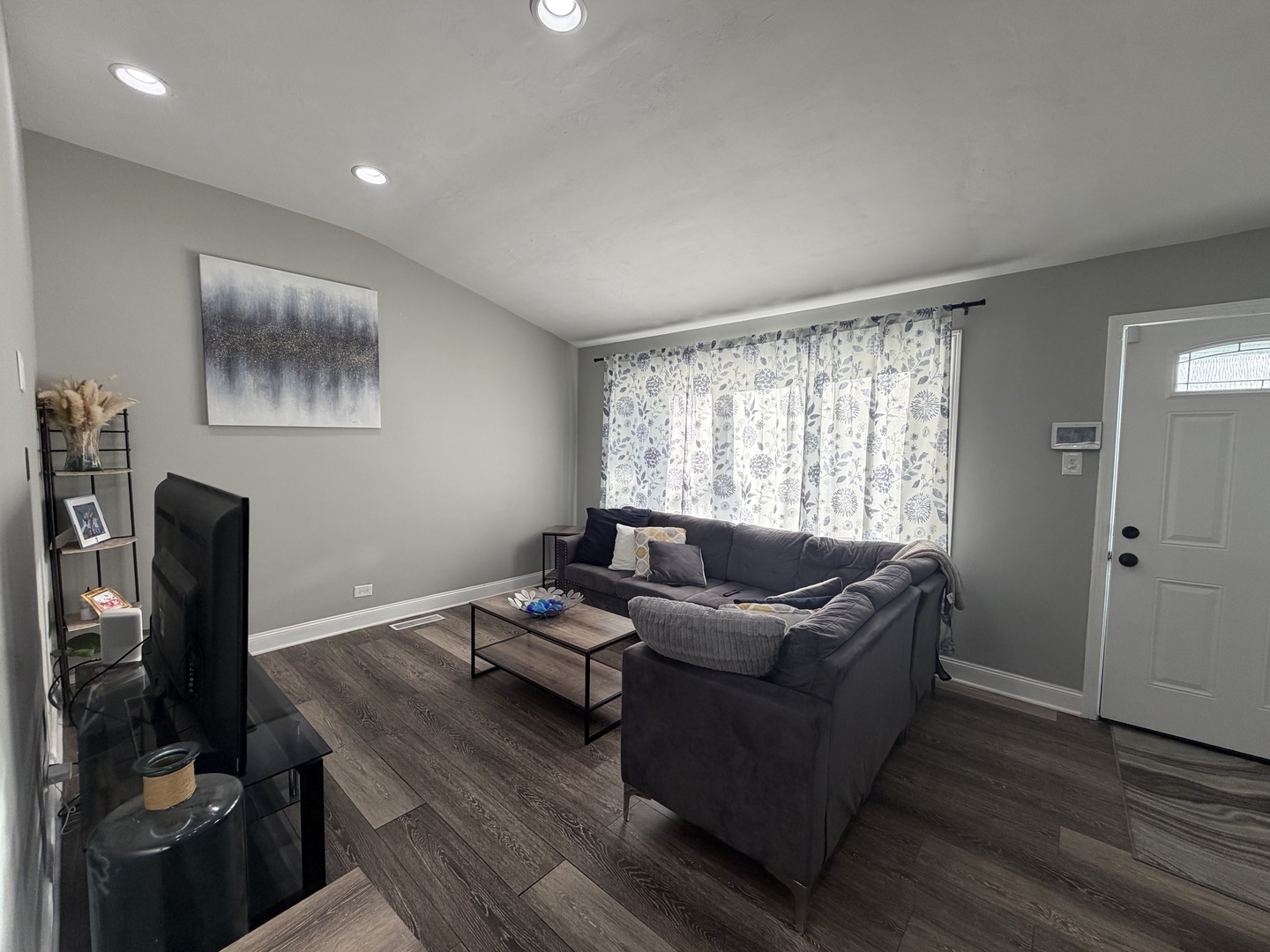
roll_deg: -1.1
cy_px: 476
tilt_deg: -3.7
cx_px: 635
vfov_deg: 85.7
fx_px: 514
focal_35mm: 14
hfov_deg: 102.1
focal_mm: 2.22
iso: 100
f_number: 2.2
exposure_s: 1/120
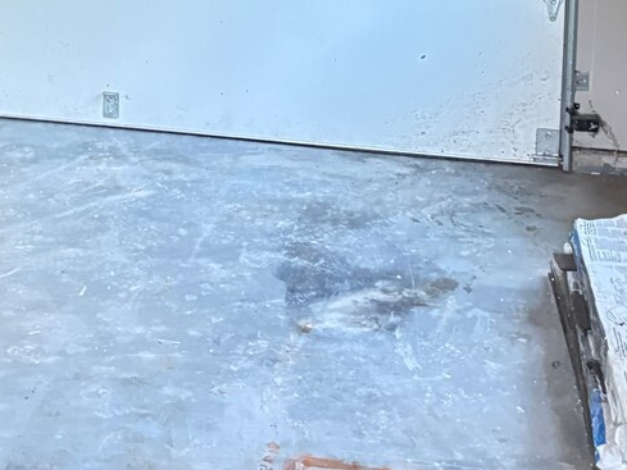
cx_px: 13
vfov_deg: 16.0
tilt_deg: -5.0
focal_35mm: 85
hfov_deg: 22.2
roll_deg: +1.2
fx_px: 1540
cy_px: -218
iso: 500
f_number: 1.6
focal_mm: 5.96
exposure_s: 1/40
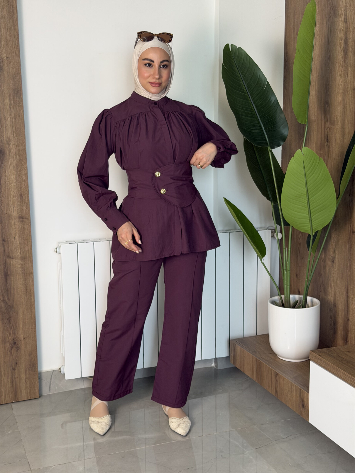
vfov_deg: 39.7
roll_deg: +0.5
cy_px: 236
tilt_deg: -9.5
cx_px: 178
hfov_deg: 30.3
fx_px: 656
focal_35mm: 48
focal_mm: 6.76
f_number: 1.78
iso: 80
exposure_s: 1/100
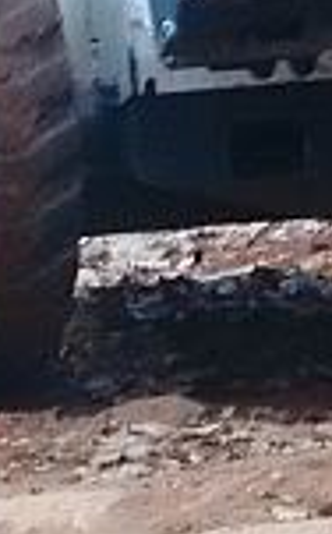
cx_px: 177
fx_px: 7100
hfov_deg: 2.7
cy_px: 25
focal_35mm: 489
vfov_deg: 4.3
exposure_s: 1/80
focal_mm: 15.3
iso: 250
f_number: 4.9
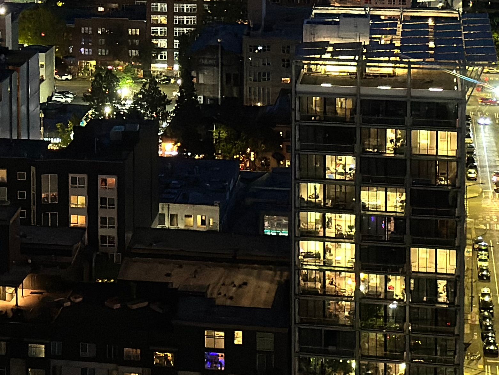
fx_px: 1788
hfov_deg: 15.7
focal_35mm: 124
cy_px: -95
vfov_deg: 11.7
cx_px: 41
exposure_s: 1/15
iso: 1000
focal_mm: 6.86
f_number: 1.78
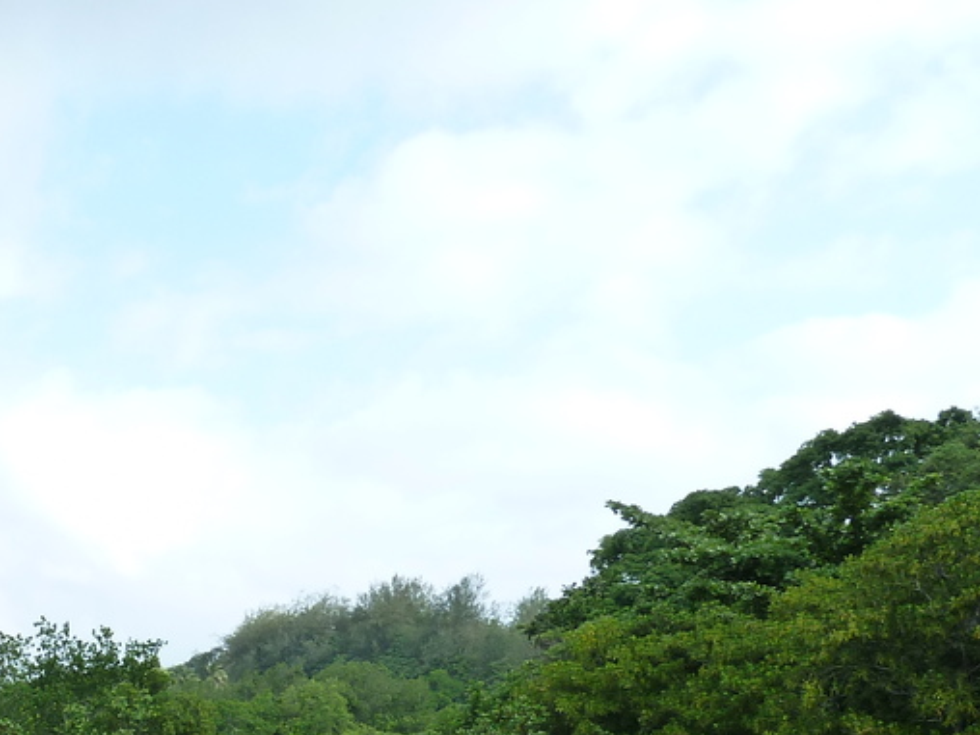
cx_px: 100
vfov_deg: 22.9
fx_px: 1670
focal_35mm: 59
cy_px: 862
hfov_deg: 31.2
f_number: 4
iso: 125
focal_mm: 4.1
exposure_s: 1/200
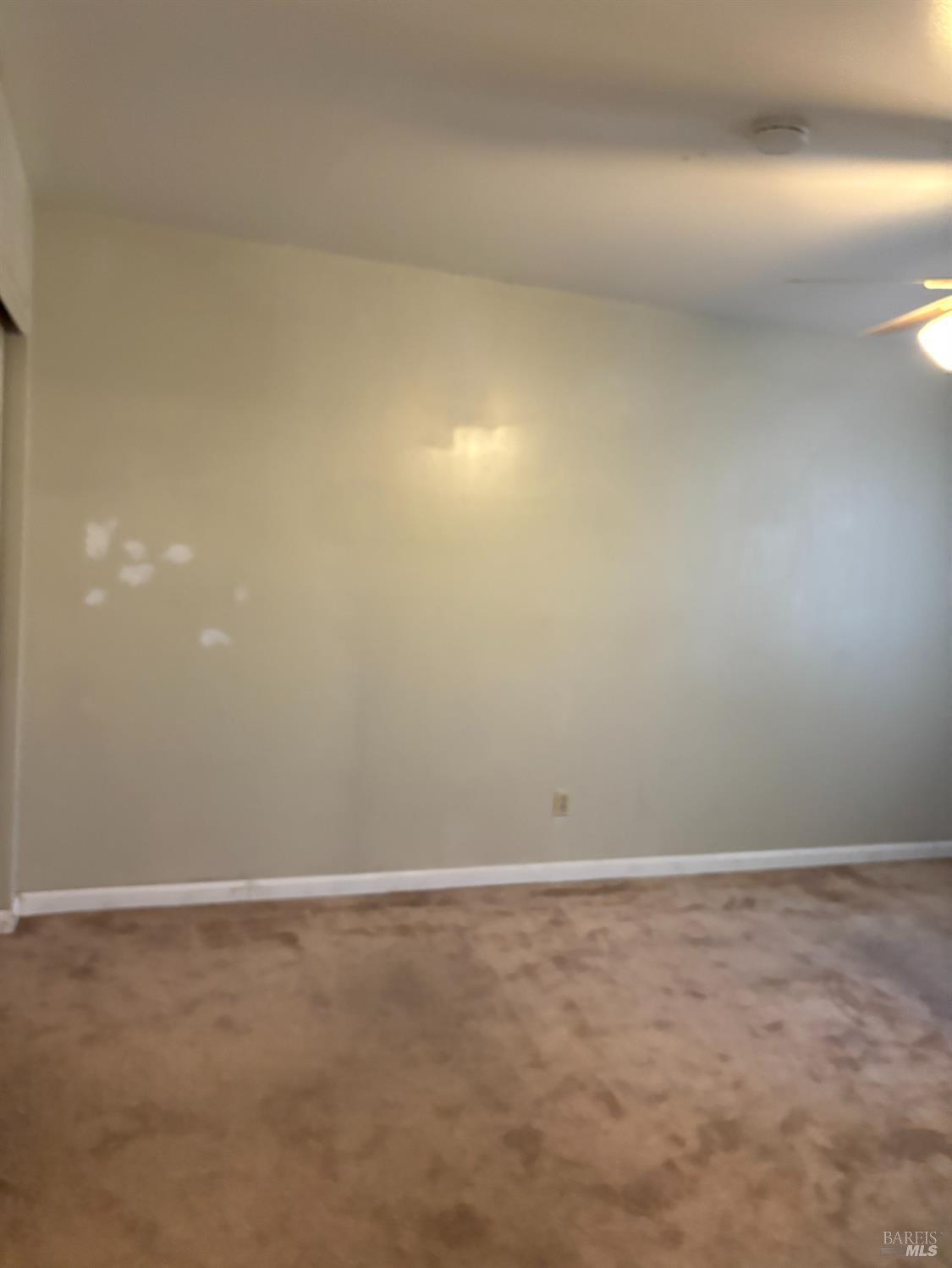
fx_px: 953
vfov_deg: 67.3
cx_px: 476
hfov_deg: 53.1
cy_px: 634
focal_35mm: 26
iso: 400
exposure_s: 1/60
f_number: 1.6
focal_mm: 5.96
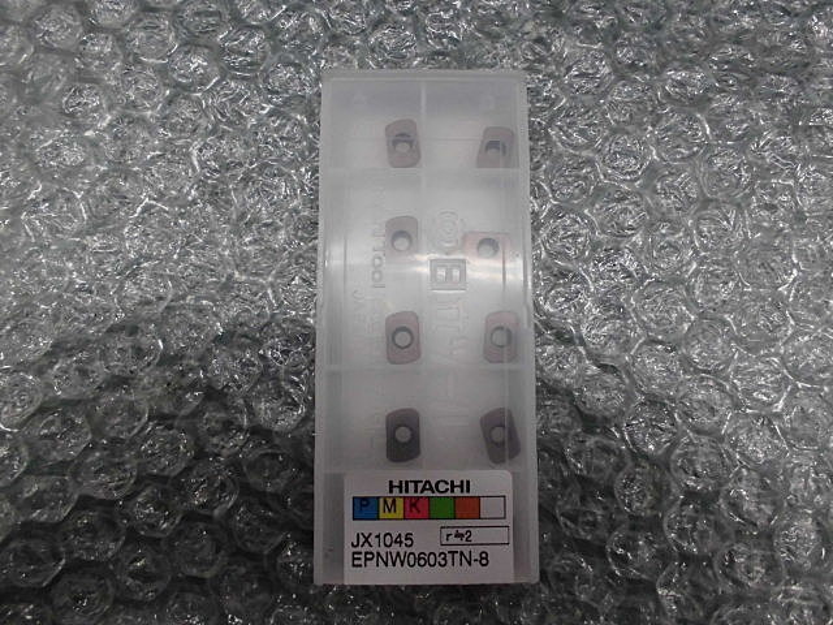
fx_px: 626
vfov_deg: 53.1
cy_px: 312
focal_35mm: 26
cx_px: 416
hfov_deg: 67.3
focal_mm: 4.6
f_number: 3.5
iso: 400
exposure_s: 1/60
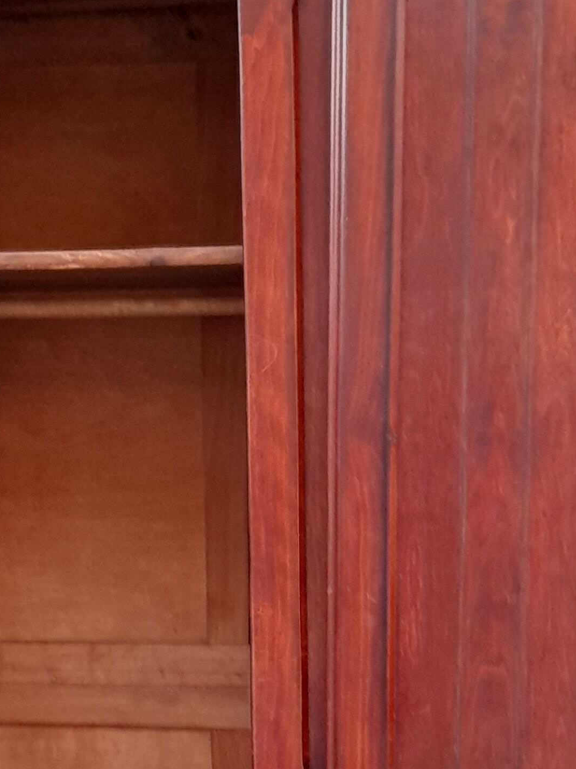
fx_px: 1554
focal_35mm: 70
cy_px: 601
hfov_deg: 21.0
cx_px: 218
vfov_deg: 27.3
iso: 400
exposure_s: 1/30
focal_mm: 4.6
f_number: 2
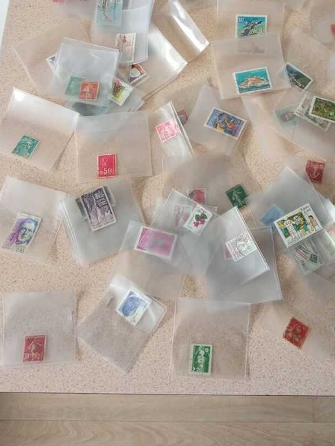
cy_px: 104
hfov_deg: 32.5
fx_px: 567
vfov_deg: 41.5
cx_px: 236
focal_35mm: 44
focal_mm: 3.79
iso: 143
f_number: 2.2
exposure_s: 1/50
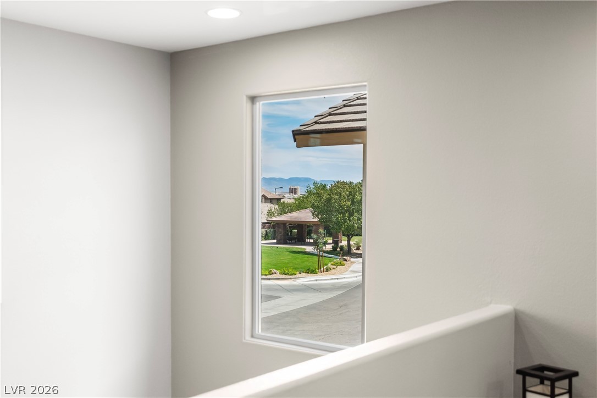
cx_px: 298
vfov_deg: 31.9
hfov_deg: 46.4
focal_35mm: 42
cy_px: 199
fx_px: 696
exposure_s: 1/200
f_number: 2.8
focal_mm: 28
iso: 400
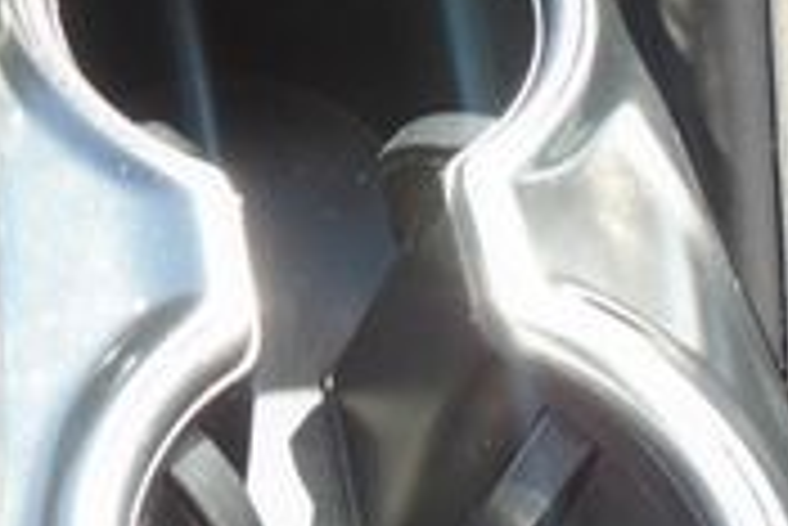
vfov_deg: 13.5
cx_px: 59
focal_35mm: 99
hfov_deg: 20.1
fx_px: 2169
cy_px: -99
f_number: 3.2
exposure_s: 1/80
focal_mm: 4.6
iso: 100
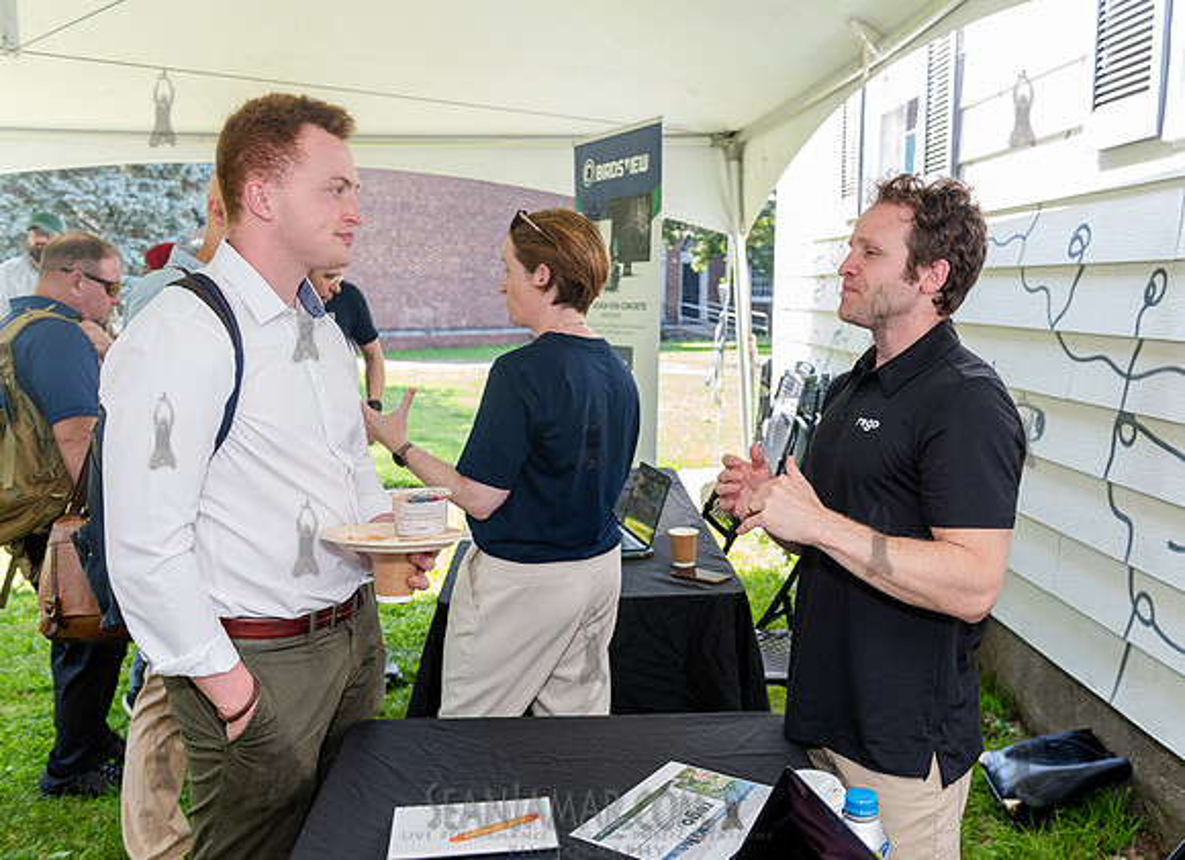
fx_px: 1156
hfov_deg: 54.2
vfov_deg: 40.8
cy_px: 438
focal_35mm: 34
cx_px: 655
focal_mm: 31
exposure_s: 1/200
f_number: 3.5
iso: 400
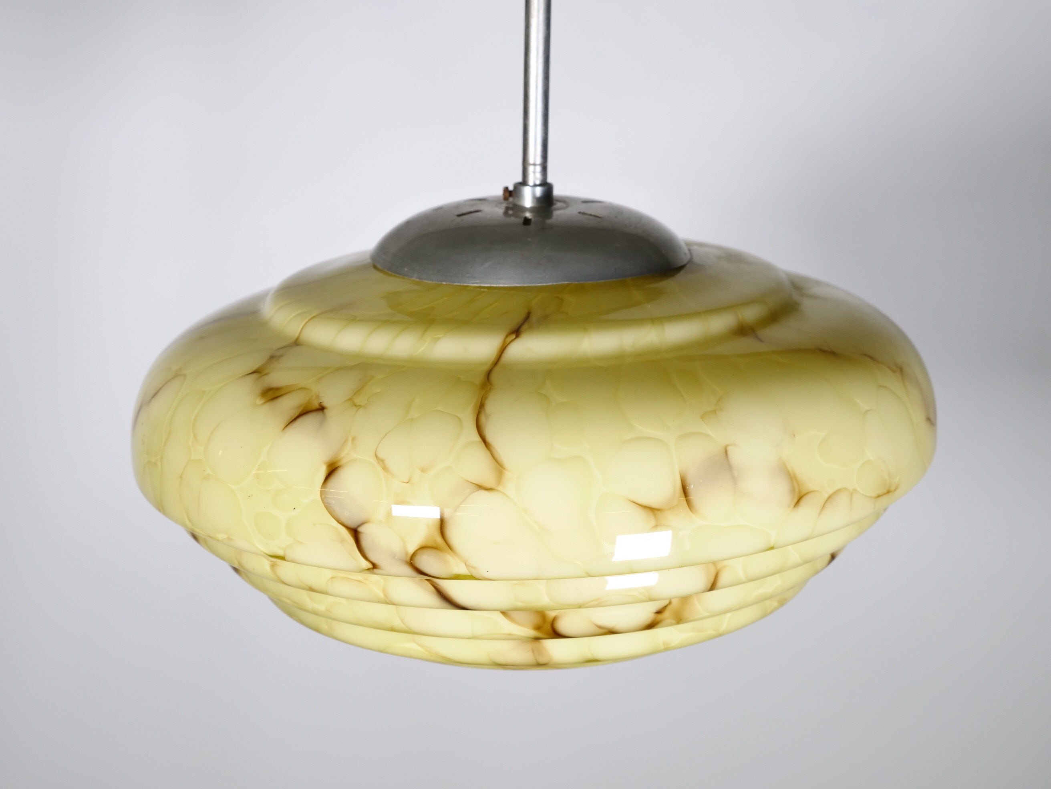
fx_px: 1882
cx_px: 526
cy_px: 394
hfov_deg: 31.2
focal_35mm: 62
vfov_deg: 23.7
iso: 400
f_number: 6.3
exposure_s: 1/80
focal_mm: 31
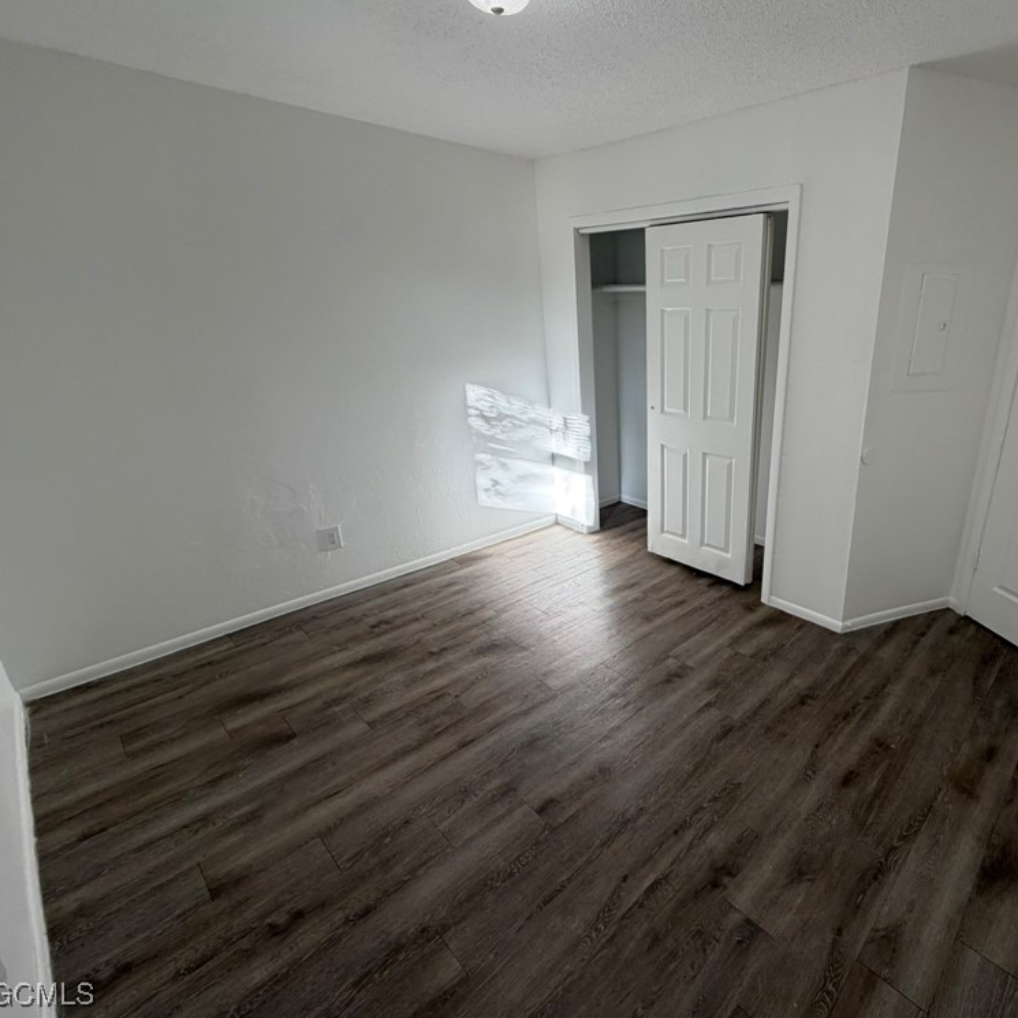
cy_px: 500
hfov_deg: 81.6
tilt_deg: -18.9
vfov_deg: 84.0
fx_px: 566
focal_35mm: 17
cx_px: 664
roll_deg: -0.5
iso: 125
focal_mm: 2.22
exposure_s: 1/120
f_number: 2.2
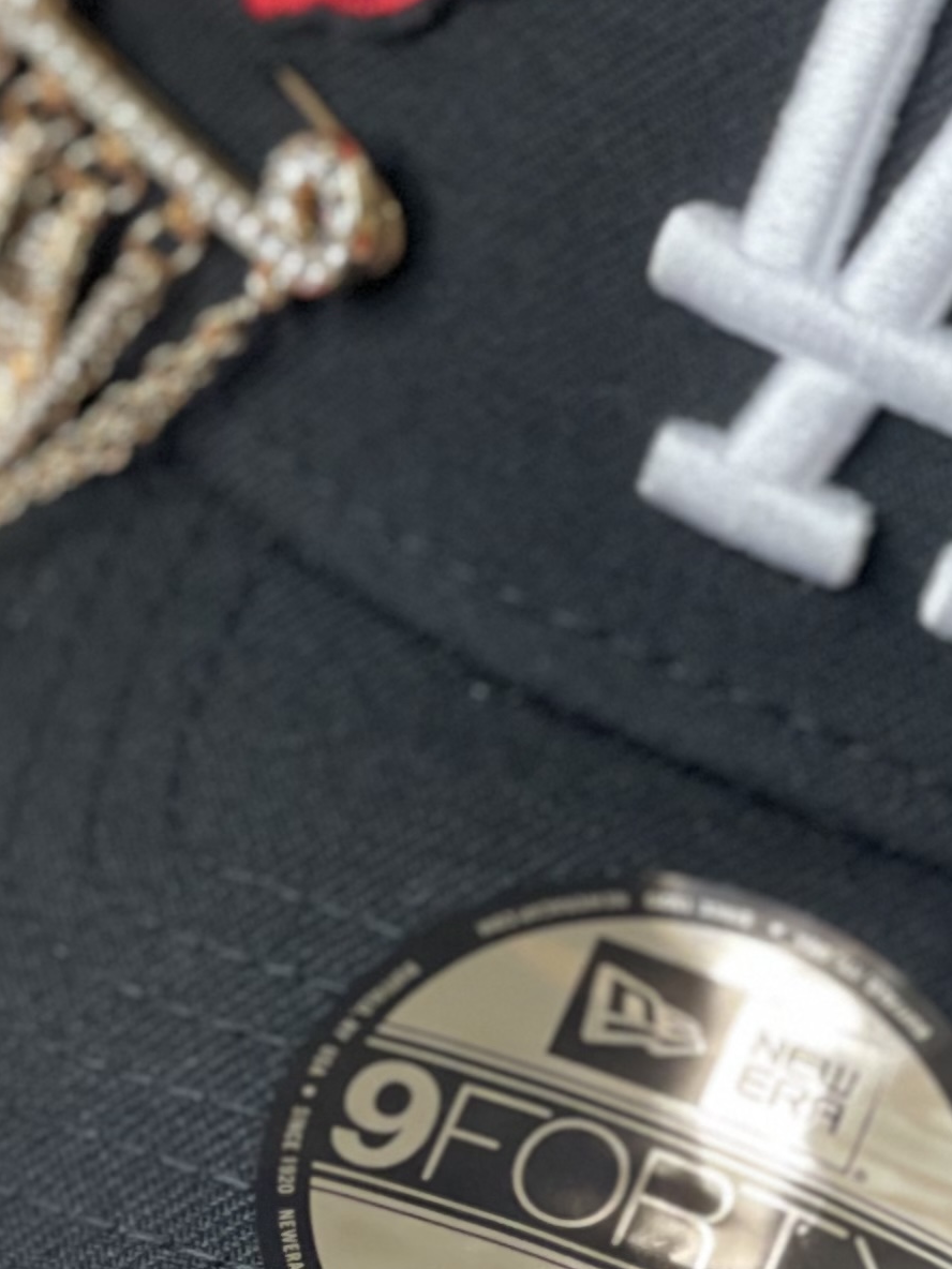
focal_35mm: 218
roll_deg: -26.2
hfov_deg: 6.8
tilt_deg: -38.9
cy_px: 800
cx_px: 864
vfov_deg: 9.1
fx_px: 7994
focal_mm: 7.5
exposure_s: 1/40
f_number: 2.2
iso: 125
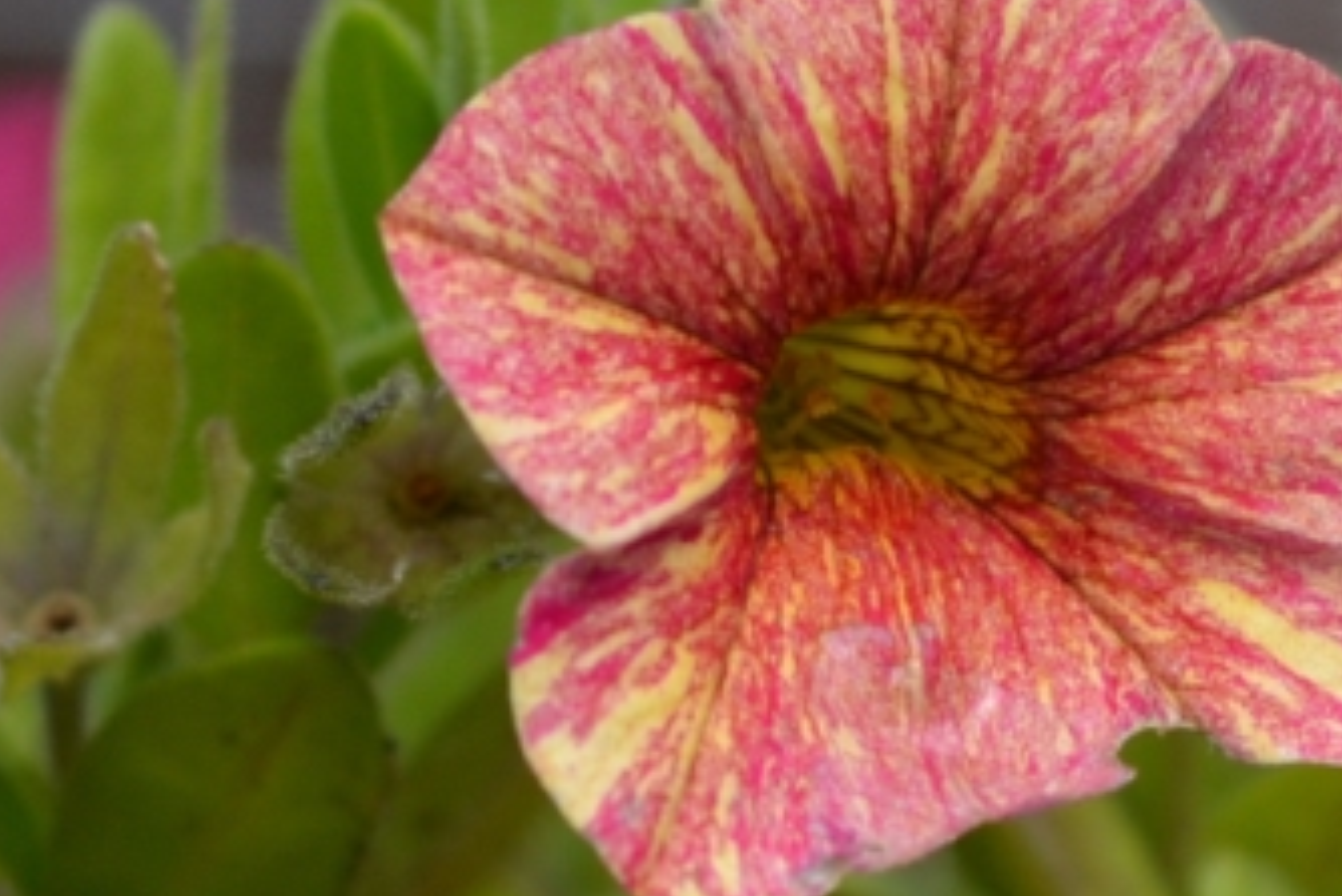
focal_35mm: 111
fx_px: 4127
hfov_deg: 18.4
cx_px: 876
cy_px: 388
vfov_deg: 12.4
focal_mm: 55
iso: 160
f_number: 8
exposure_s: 1/125
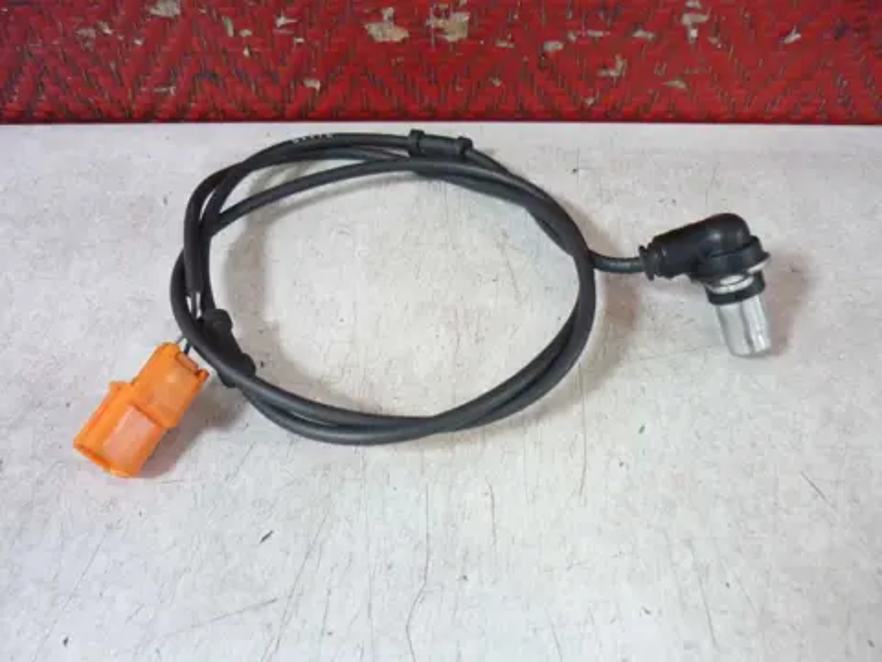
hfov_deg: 55.4
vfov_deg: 42.9
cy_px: 331
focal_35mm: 33
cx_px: 441
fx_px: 841
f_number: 2.8
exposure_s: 1/10
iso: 400
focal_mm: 5.5
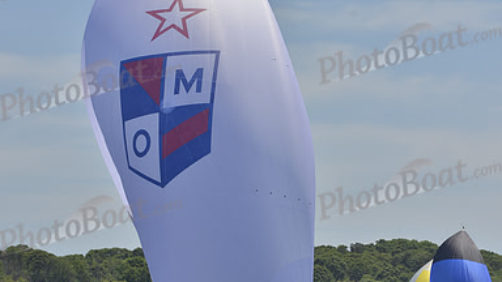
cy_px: 137
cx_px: 250
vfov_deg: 4.4
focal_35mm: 277
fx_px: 3687
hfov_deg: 7.8
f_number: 10
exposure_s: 1/1250
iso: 280
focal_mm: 175
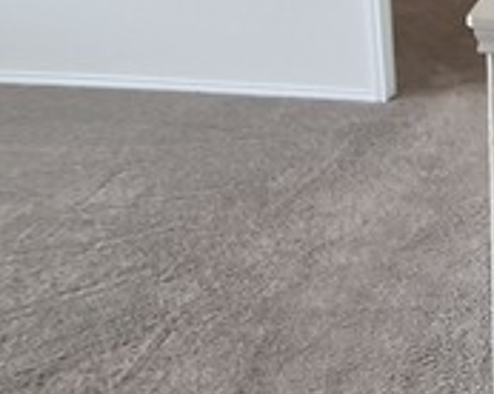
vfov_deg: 30.5
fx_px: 686
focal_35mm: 47
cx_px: 702
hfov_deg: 28.8
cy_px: 34
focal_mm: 1.74
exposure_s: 1/60
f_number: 2.2
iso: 160
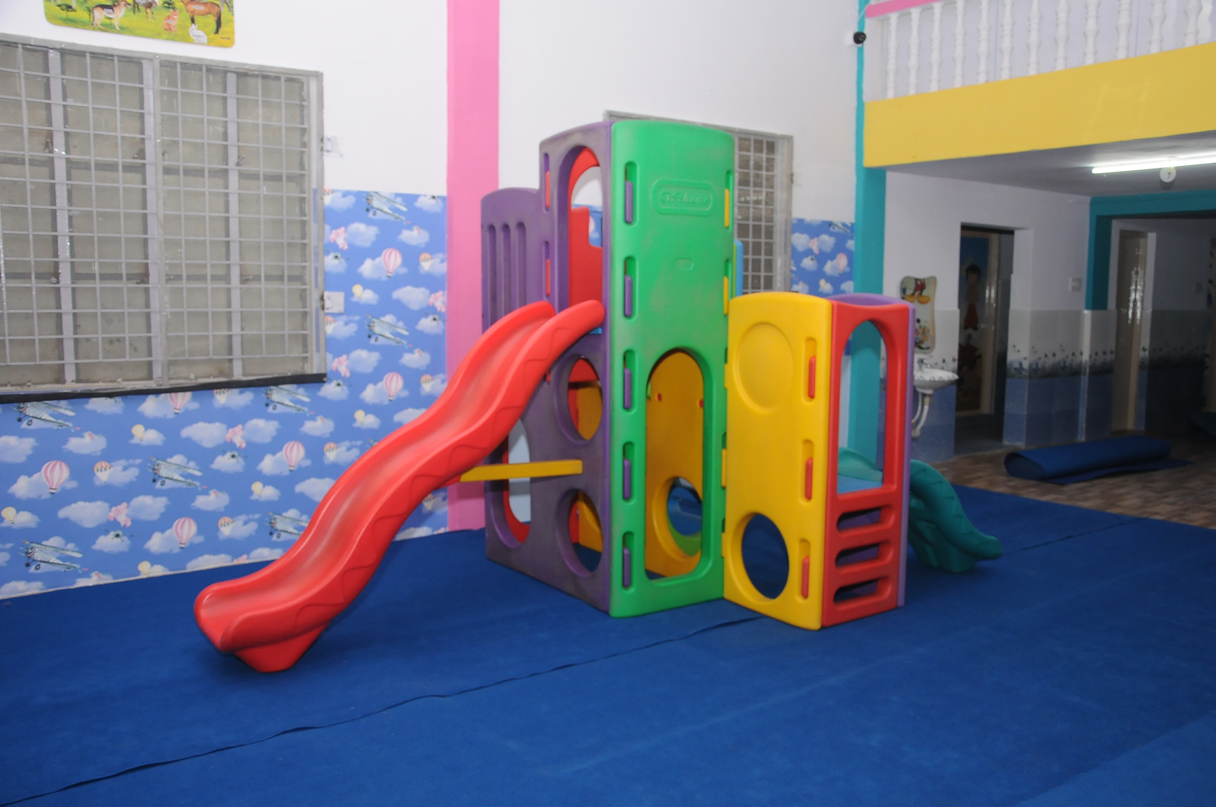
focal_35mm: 32
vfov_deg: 41.6
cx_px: 608
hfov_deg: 59.6
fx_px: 1063
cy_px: 404
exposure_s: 1/100
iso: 800
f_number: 3.8
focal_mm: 21
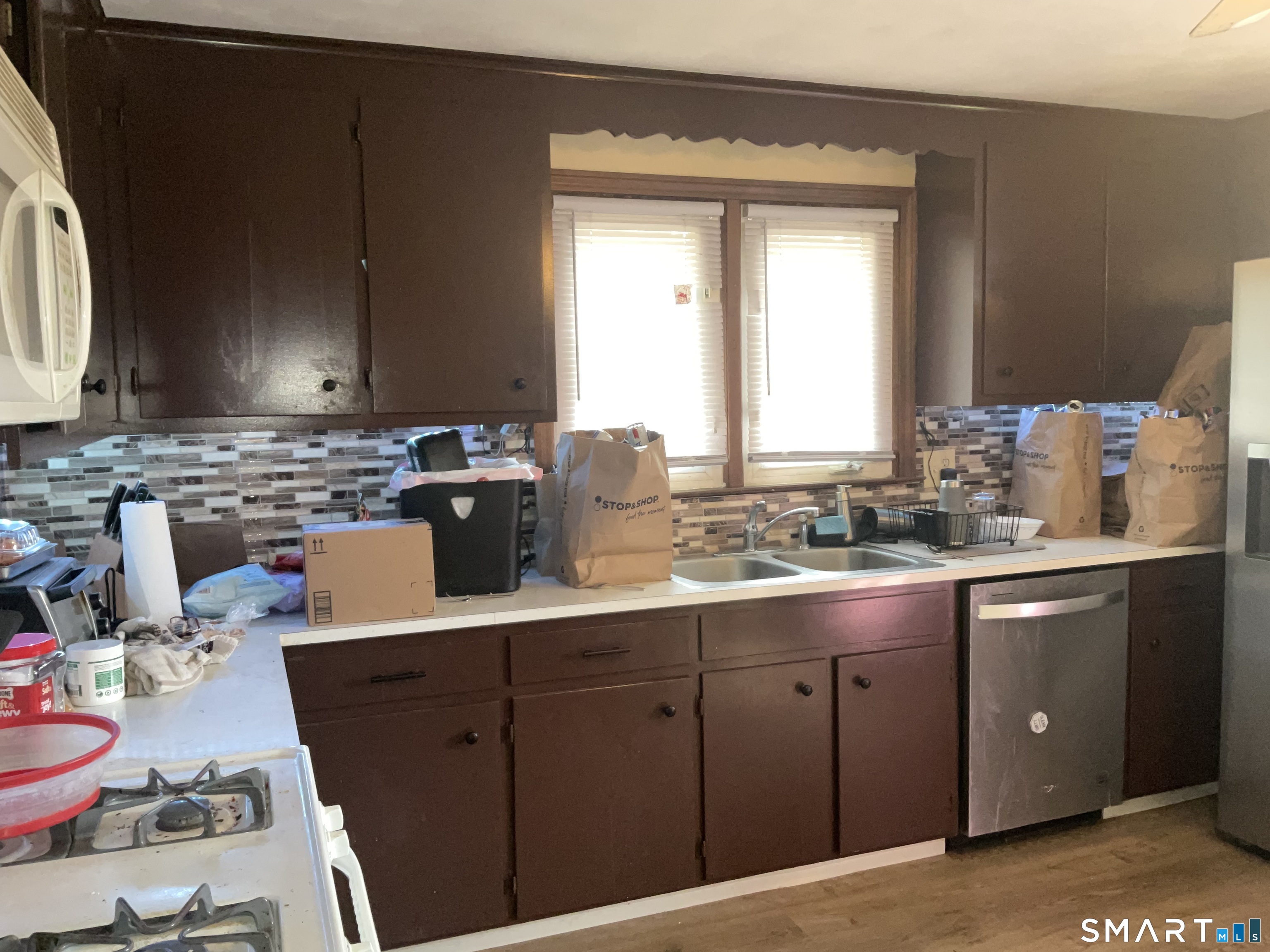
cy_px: 476
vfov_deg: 48.2
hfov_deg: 61.7
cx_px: 635
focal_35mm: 29
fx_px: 1064
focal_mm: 3
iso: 125
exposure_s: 1/40
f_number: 1.8
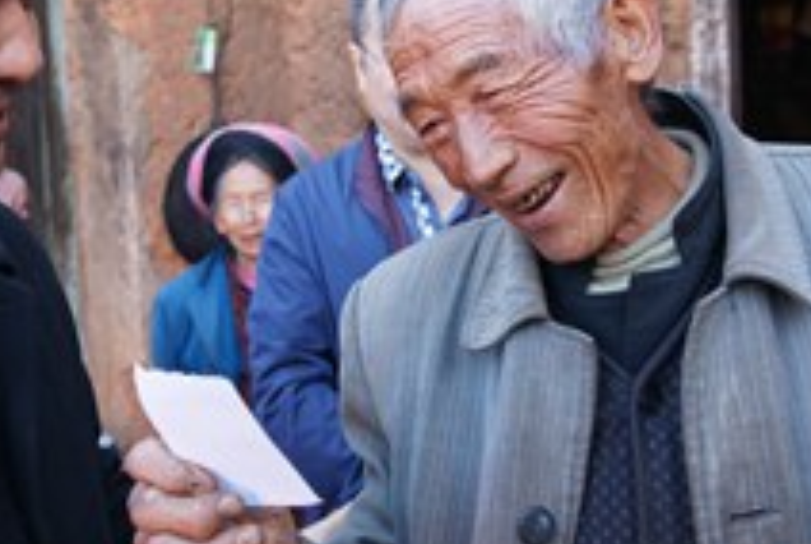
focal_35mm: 51
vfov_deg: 26.6
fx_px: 1150
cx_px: 339
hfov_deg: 38.7
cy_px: 259
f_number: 4
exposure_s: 1/45
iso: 200
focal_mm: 24
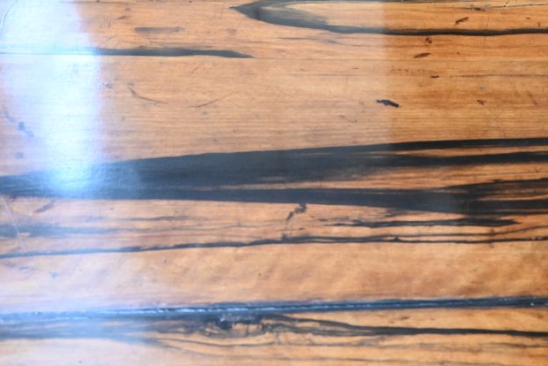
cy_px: 266
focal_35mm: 56
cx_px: 529
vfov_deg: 23.8
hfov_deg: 32.9
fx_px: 860
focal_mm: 19.5
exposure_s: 1/125
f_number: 3.5
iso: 2200
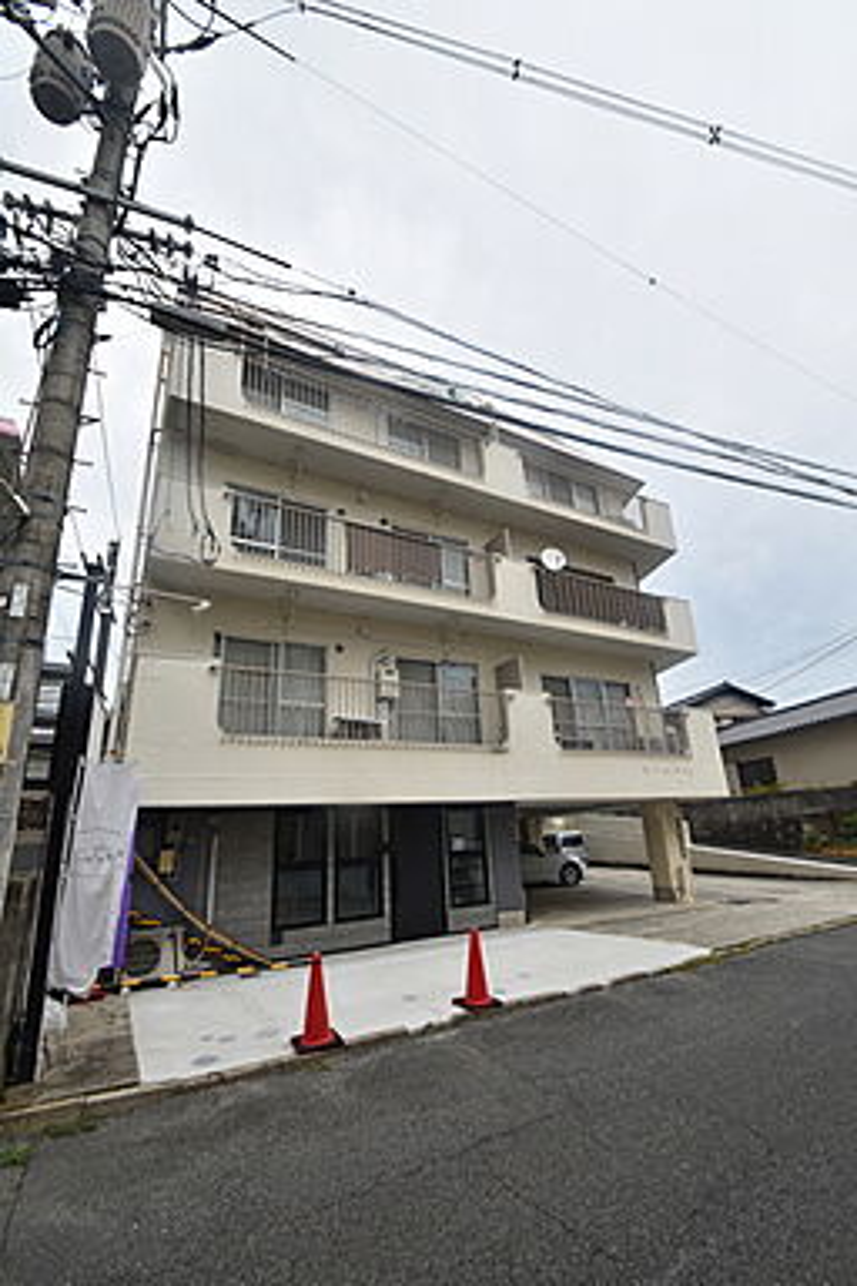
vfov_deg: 100.4
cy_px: 643
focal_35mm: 15
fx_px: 536
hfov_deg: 77.3
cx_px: 428
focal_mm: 10
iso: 100
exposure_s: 1/250
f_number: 8
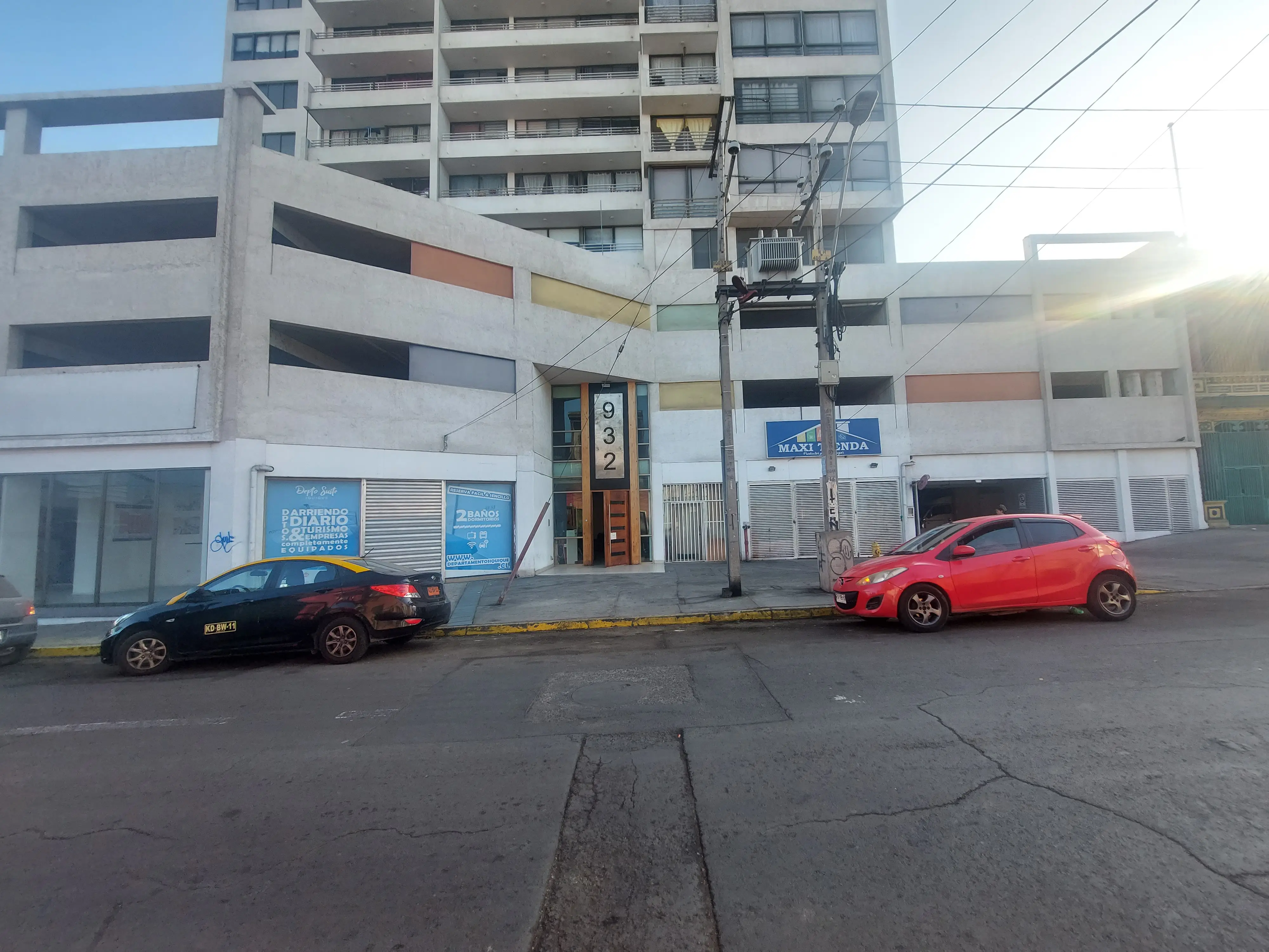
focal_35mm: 13
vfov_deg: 89.9
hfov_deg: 106.2
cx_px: 634
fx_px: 477
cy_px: 476
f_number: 2.2
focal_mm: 1.74
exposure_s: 1/229
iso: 50
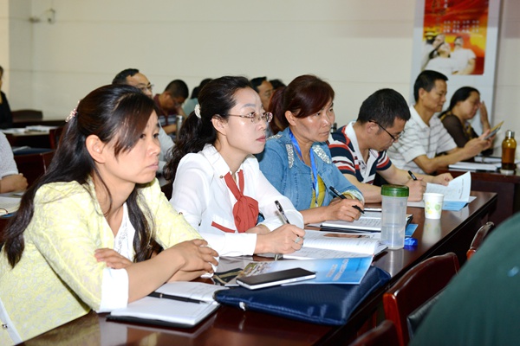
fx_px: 722
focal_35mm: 50
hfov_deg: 39.6
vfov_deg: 27.0
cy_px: 173
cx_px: 260
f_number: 4
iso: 800
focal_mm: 50
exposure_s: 1/60
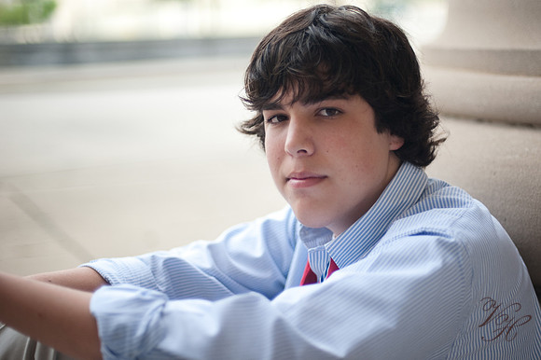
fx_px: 751
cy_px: 180
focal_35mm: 50
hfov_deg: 39.6
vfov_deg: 27.0
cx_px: 270
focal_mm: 50
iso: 320
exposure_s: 1/1250
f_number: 1.4
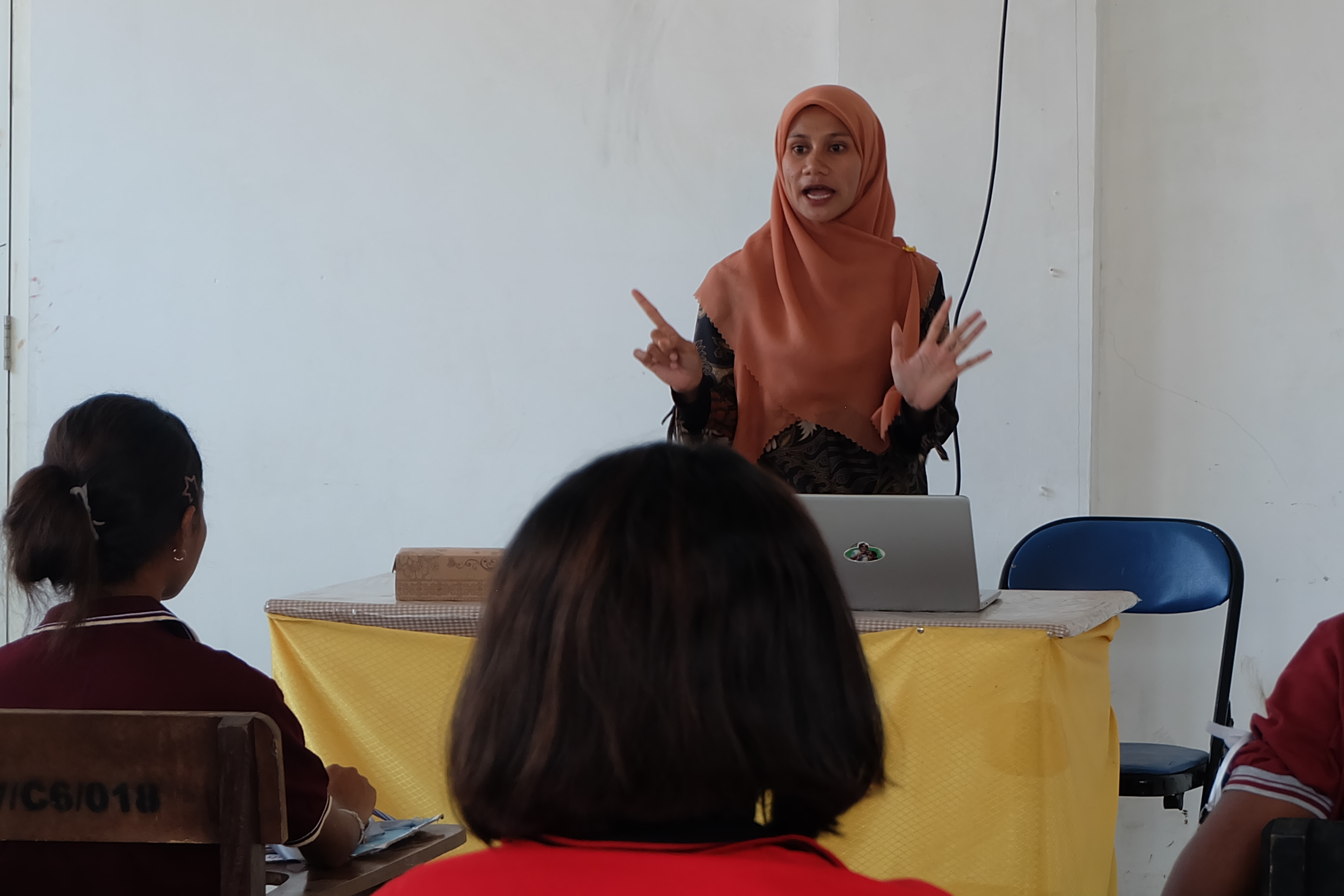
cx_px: 1253
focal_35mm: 106
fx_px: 3957
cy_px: 205
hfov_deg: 18.9
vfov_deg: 12.9
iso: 400
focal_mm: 37.1
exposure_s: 1/40
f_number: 5.3
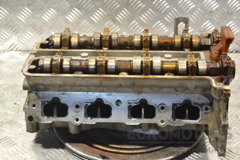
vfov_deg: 18.2
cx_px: 120
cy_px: 80
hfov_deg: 27.0
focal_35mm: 75
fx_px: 500
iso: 3200
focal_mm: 50
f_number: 7.1
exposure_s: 1/200
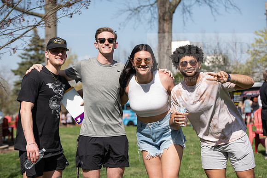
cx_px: 134
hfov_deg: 24.8
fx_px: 608
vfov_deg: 16.7
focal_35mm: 82
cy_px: 89
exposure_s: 1/800
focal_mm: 82
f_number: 4.5
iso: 125
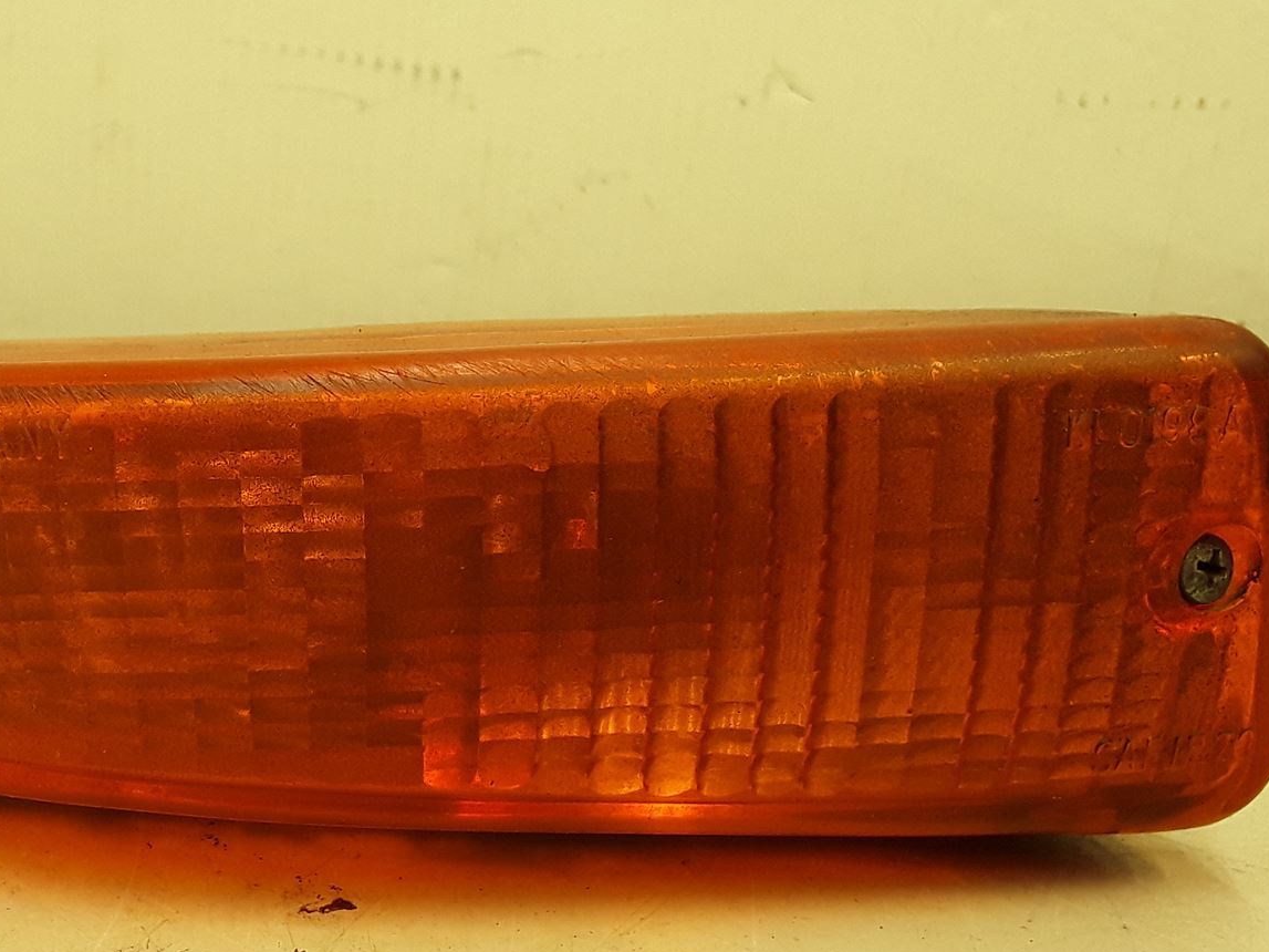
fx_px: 1833
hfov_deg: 37.1
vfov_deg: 29.1
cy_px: 522
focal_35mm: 50
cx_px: 290
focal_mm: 2.91
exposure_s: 1/100
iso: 50
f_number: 1.9
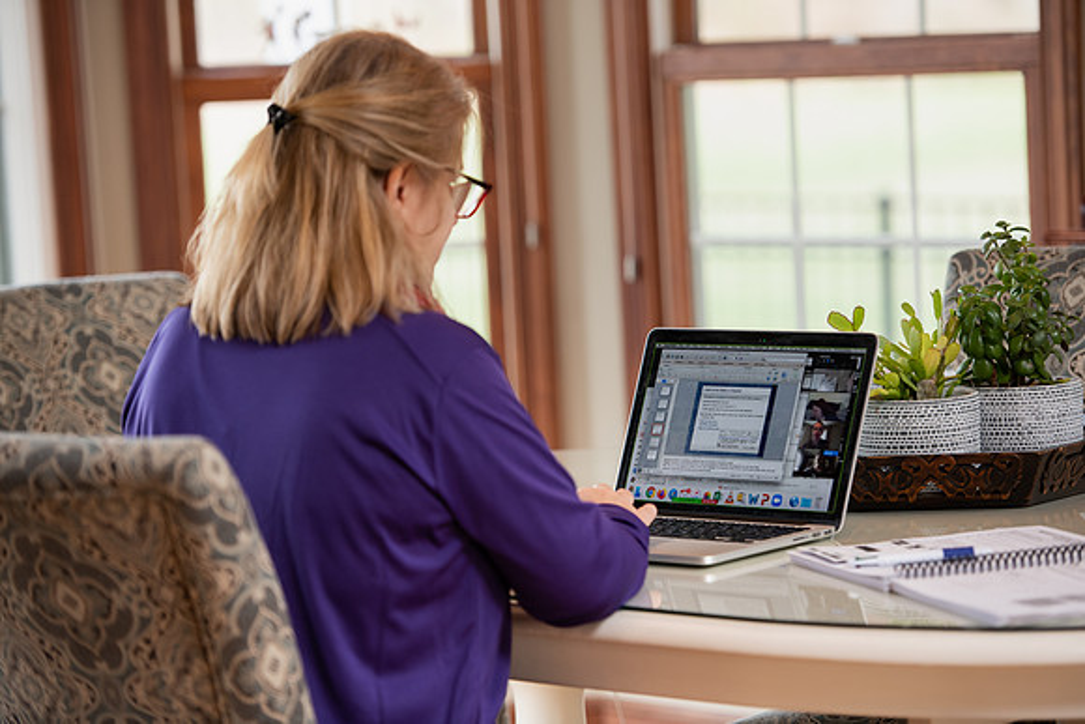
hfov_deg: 15.8
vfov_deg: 10.6
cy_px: 362
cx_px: 542
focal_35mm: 130
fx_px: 3919
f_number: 3.2
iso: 500
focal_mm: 130
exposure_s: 1/200
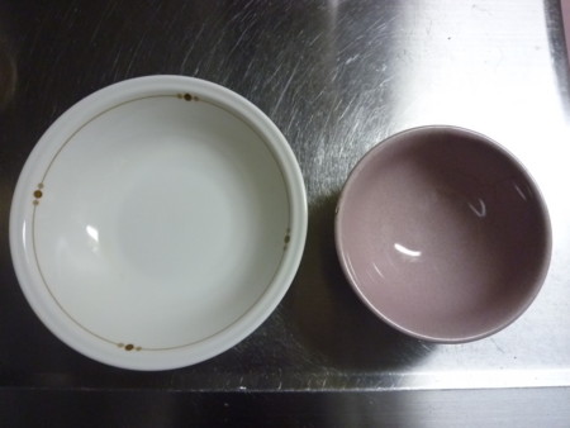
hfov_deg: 69.4
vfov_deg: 54.9
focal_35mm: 25
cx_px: 285
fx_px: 412
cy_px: 214
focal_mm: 4.5
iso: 400
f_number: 2.8
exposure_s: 1/25
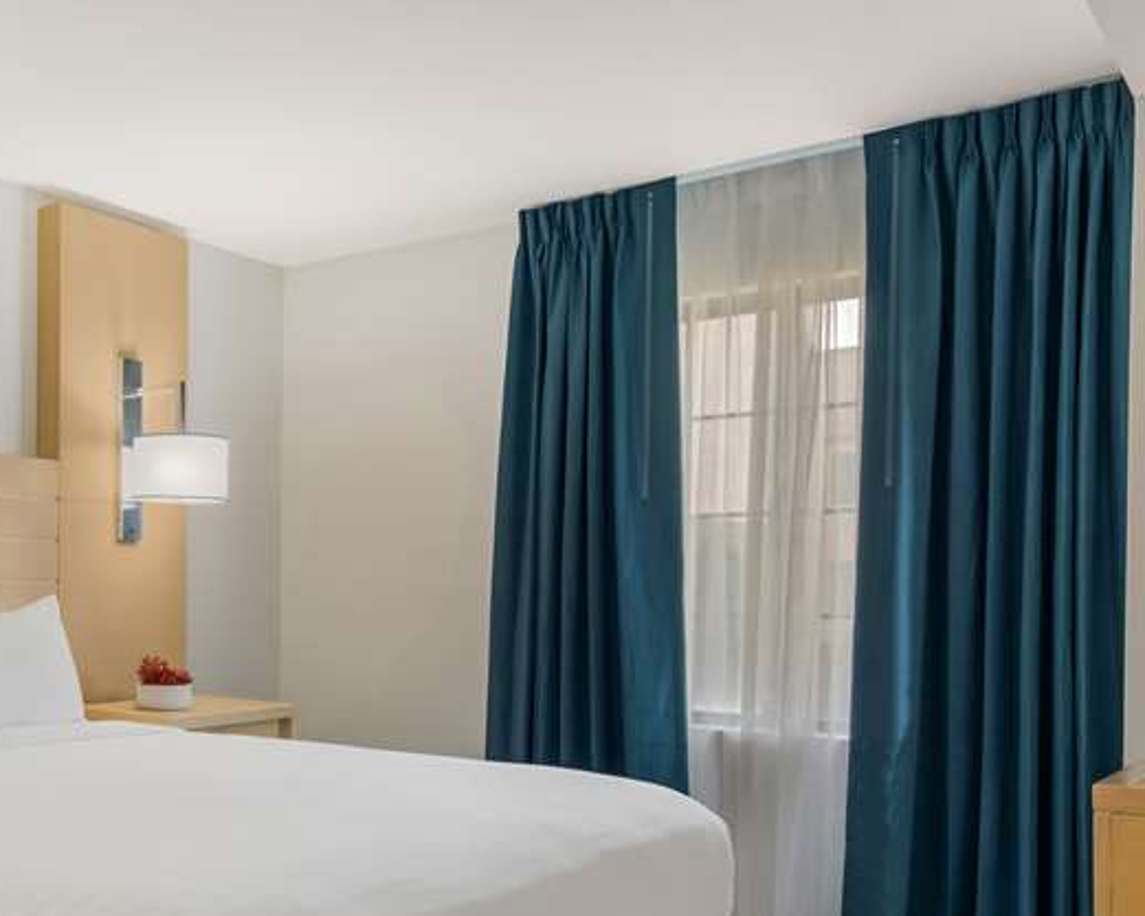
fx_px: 1186
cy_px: 641
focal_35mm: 35
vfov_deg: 41.4
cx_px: 54
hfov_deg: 45.2
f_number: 11
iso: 320
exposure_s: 1
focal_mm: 19
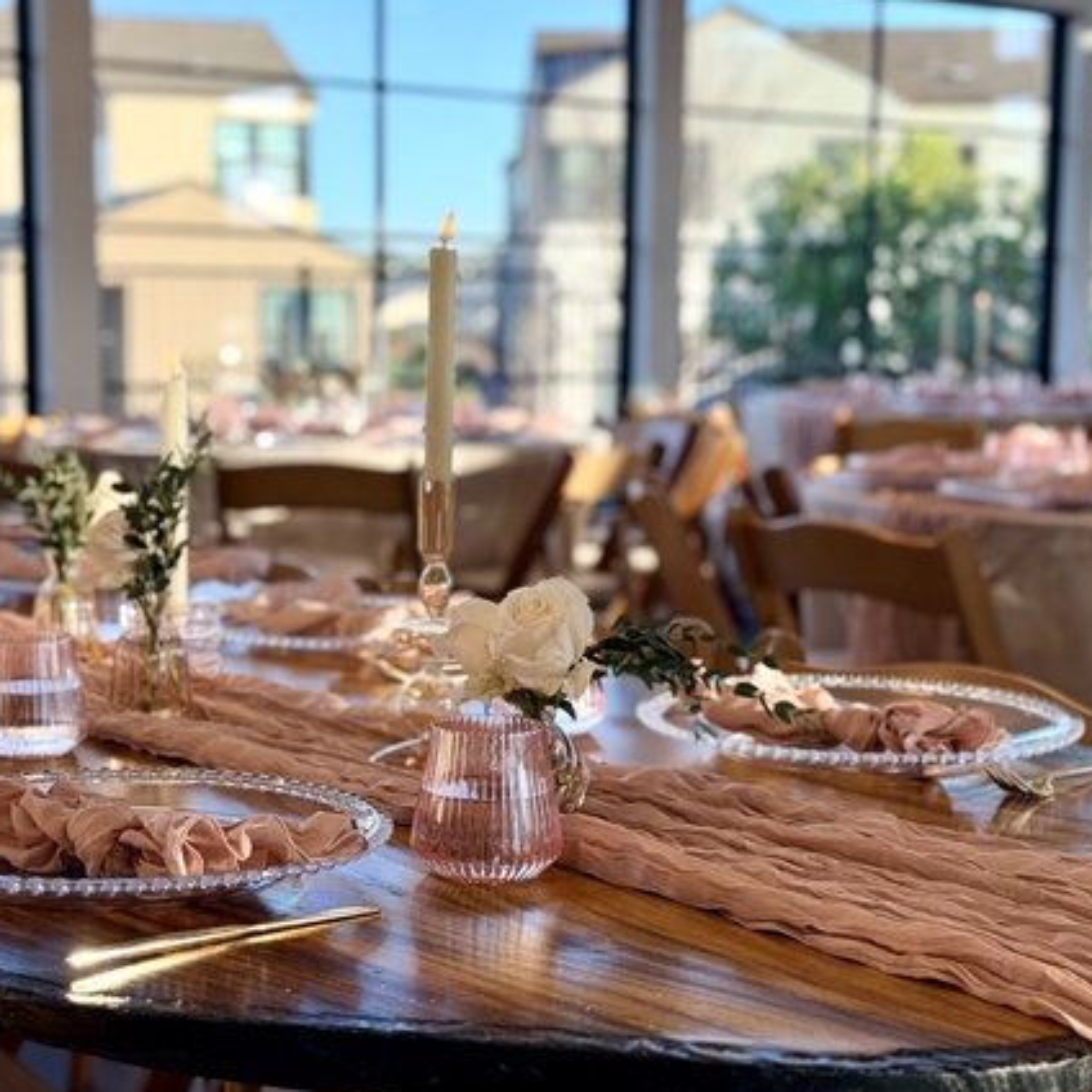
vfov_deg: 28.6
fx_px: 2141
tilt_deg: -2.9
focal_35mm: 60
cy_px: 569
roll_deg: +0.3
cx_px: 371
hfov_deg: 28.4
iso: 100
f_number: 1.78
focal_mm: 6.76
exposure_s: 1/625
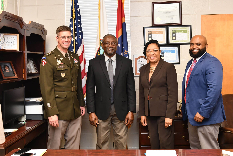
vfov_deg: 28.1
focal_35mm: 48
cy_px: 78
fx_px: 311
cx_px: 116
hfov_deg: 41.1
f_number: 4
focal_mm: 32
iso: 1100
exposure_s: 1/60
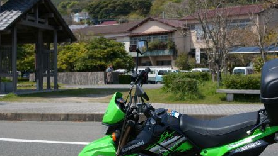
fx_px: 472
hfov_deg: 32.8
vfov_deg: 18.8
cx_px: 139
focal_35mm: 64
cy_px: 86
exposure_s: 1/500
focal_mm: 40
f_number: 6.7
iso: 200
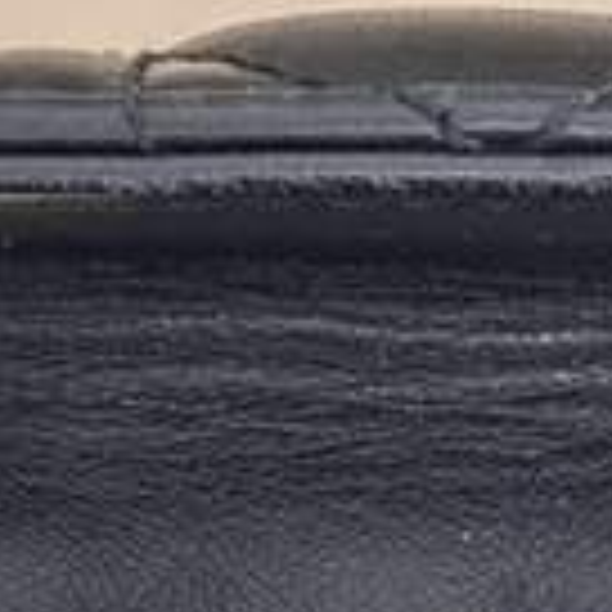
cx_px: 461
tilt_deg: -82.4
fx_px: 6261
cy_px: 1082
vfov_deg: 5.5
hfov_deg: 5.6
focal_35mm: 313
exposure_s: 1/33
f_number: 1.78
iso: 250
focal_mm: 6.76
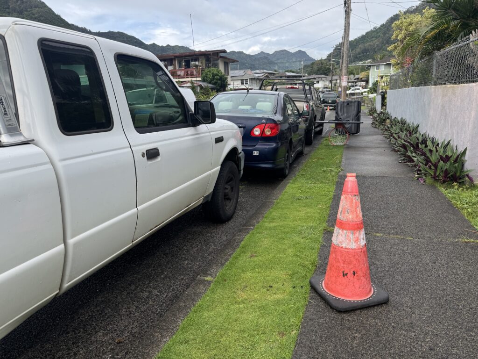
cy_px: 180
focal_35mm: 24
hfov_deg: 71.6
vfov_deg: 56.8
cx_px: 239
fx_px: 331
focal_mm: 6.76
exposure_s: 1/1059
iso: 80
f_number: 1.78
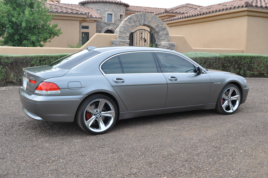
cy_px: 89
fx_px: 290
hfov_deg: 49.6
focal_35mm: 39
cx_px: 134
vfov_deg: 34.1
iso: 200
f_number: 7.1
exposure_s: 1/200
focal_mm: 26
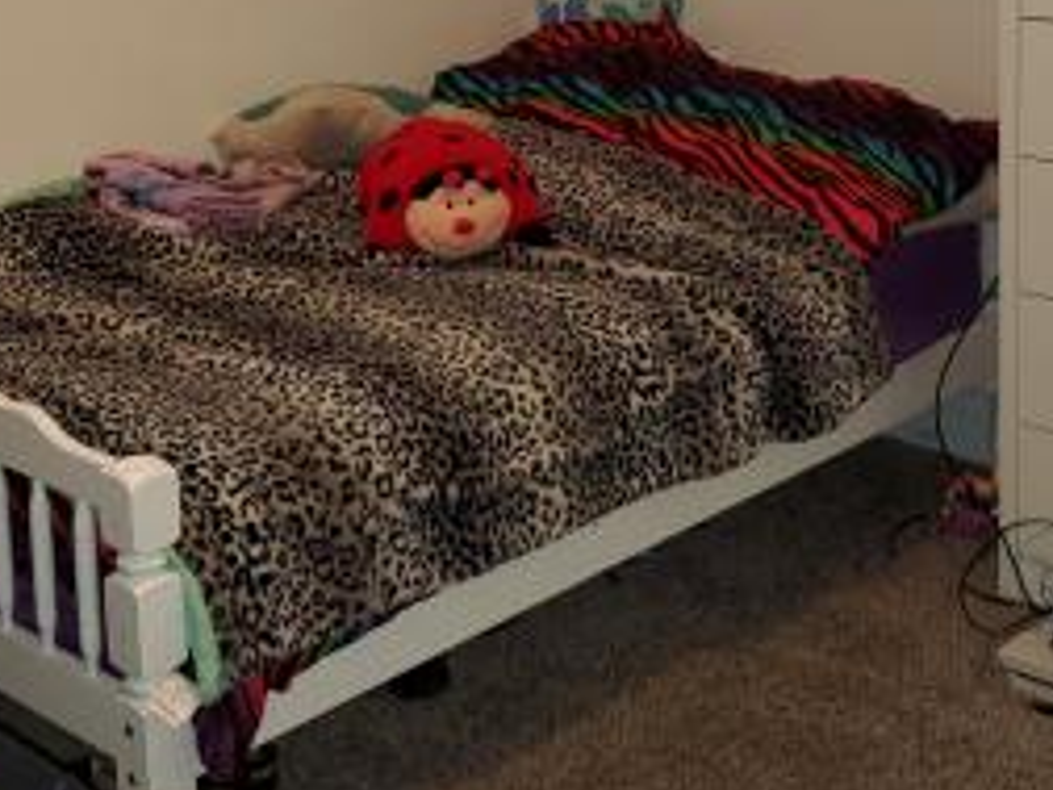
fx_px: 2008
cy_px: 75
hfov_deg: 29.4
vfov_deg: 21.7
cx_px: 468
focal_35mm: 66
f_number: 1.5
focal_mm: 4.3
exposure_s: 1/24
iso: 160
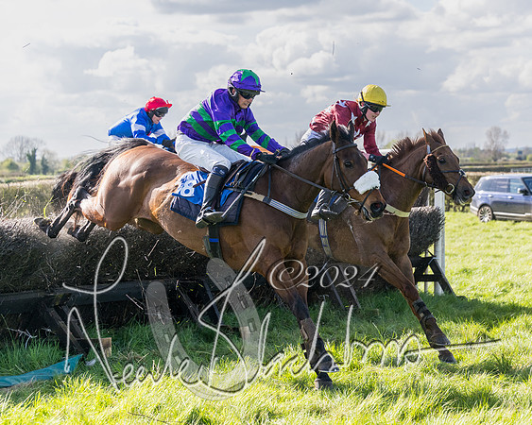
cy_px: 175
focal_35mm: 98
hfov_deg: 19.6
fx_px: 1536
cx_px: 345
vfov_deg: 15.7
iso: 400
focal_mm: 70
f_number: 4
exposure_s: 1/2000
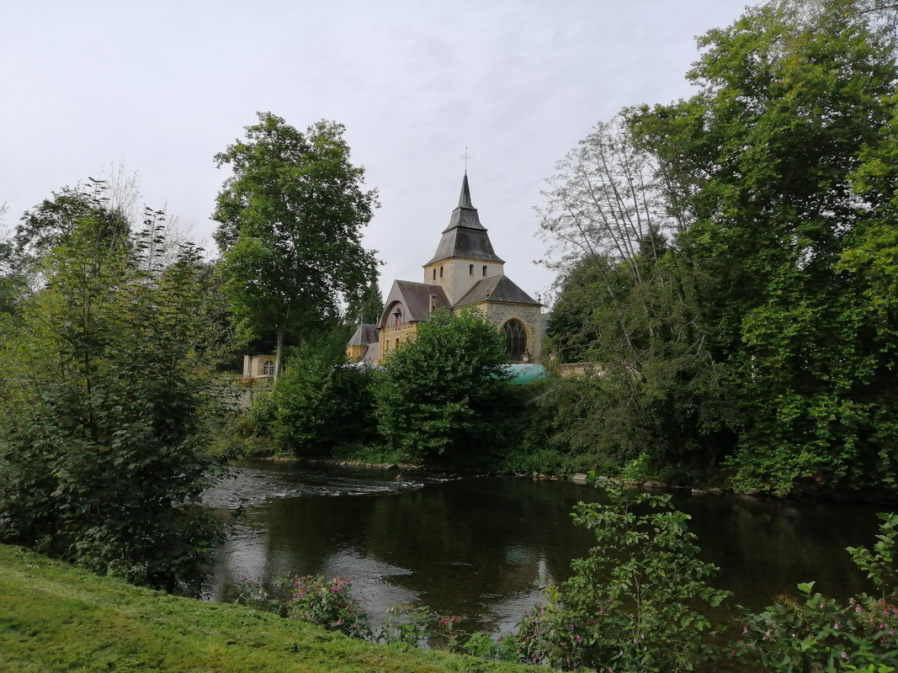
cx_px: 449
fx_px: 674
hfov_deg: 67.3
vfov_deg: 53.1
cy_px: 336
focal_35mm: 26
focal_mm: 3.6
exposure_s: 1/1751
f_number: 1.8
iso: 50
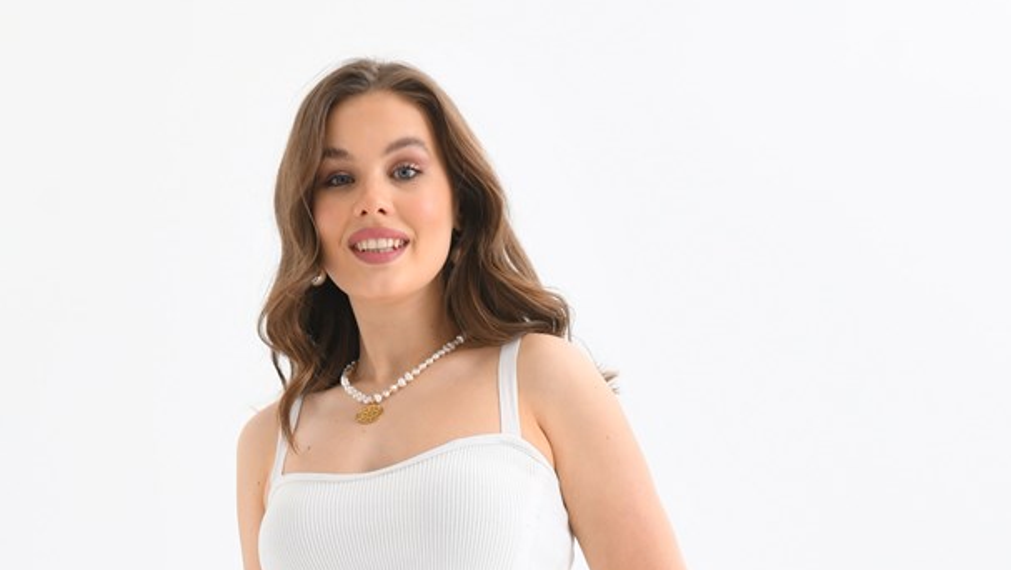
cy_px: 1078
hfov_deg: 18.0
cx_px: 453
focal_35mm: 119
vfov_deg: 9.6
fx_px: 3191
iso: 160
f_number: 6.3
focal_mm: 46
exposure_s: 1/125
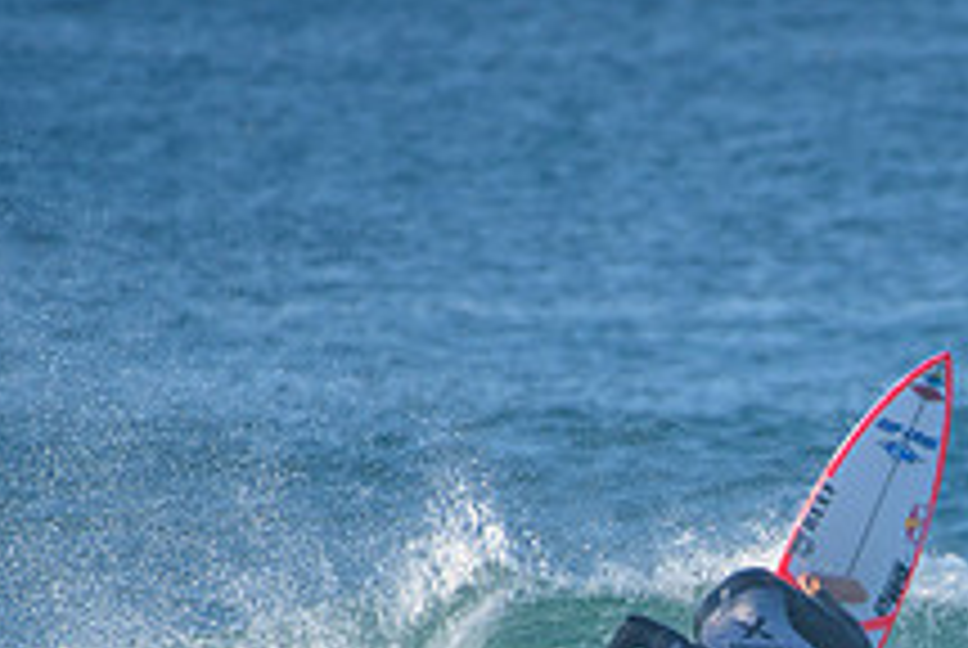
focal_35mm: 1455
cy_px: 771
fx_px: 39176
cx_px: 985
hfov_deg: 1.4
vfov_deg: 0.9
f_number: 5.6
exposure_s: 1/2000
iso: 450
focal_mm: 500
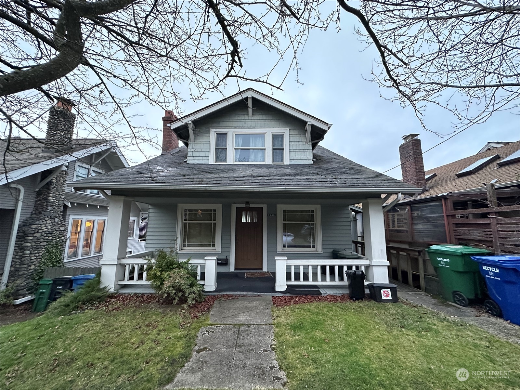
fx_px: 210
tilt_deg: +8.2
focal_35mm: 14
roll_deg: -1.8
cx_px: 260
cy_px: 195
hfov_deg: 102.1
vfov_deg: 85.7
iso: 500
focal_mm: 2.22
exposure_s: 1/60
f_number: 2.2
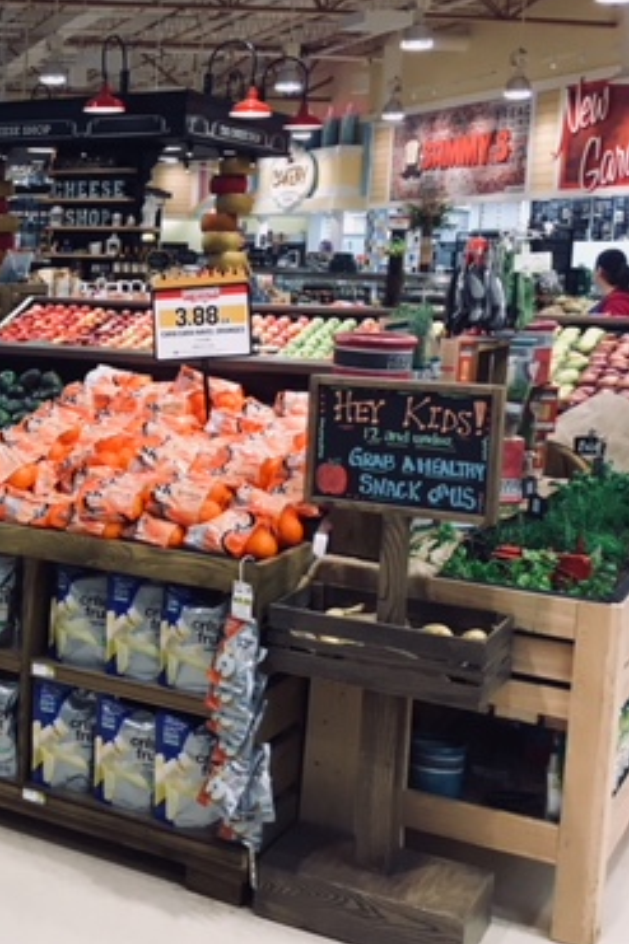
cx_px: -145
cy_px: 407
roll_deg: -1.2
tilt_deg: -7.2
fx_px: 1364
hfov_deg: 23.5
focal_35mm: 52
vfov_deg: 38.1
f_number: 2.2
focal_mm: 4.15
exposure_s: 1/30
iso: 32
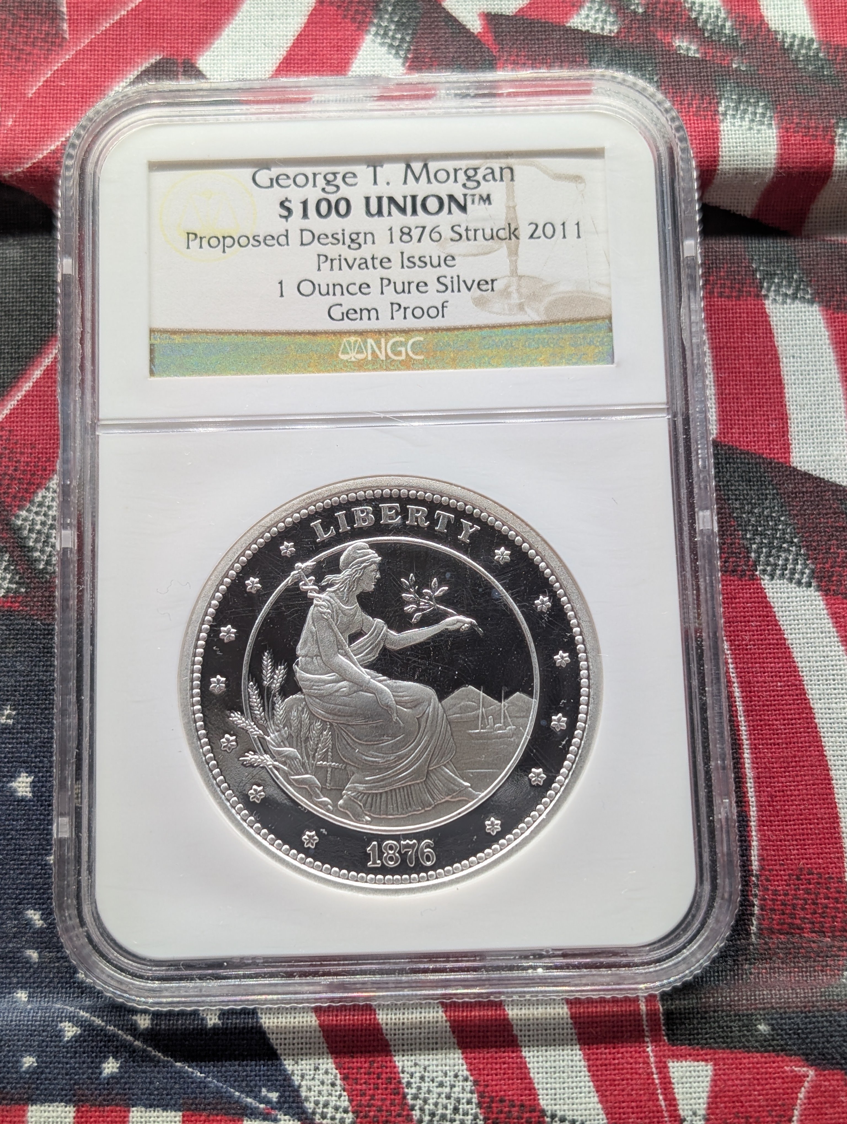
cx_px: 424
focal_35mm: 49
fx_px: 1595
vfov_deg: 38.9
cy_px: 562
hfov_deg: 29.7
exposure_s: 1/51.3
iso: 41
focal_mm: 6.9
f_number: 1.68
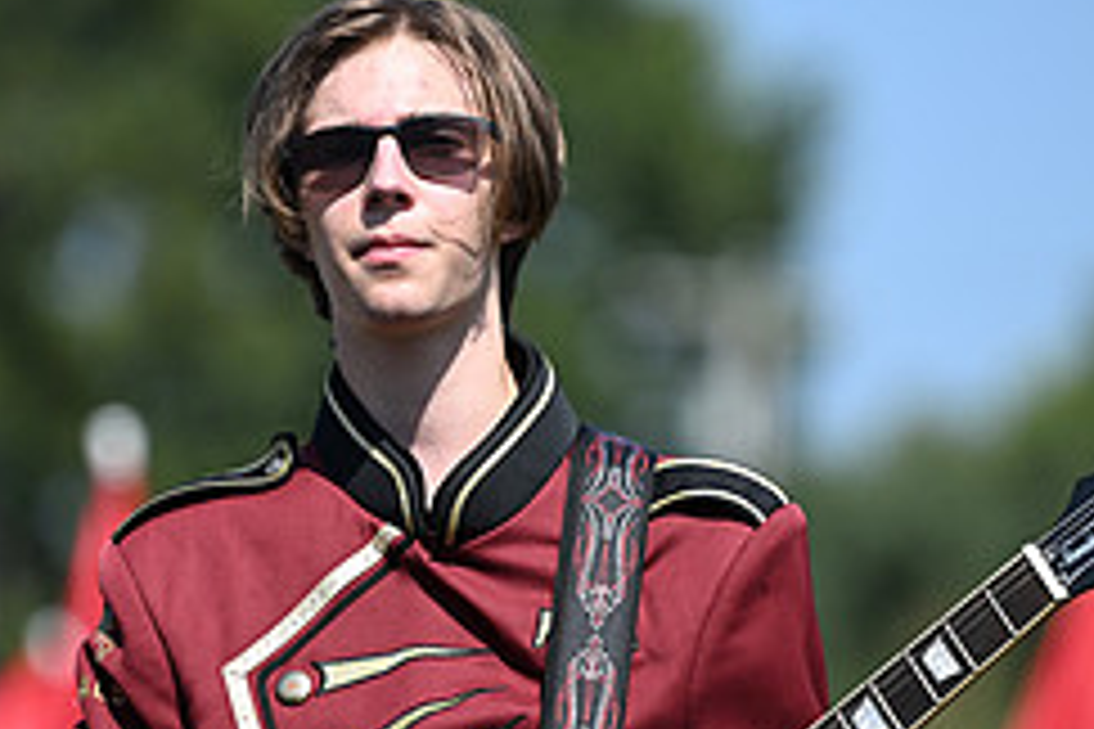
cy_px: 403
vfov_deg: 3.0
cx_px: 468
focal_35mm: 454
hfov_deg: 4.5
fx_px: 13795
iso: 125
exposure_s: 1/2000
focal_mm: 190
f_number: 2.8
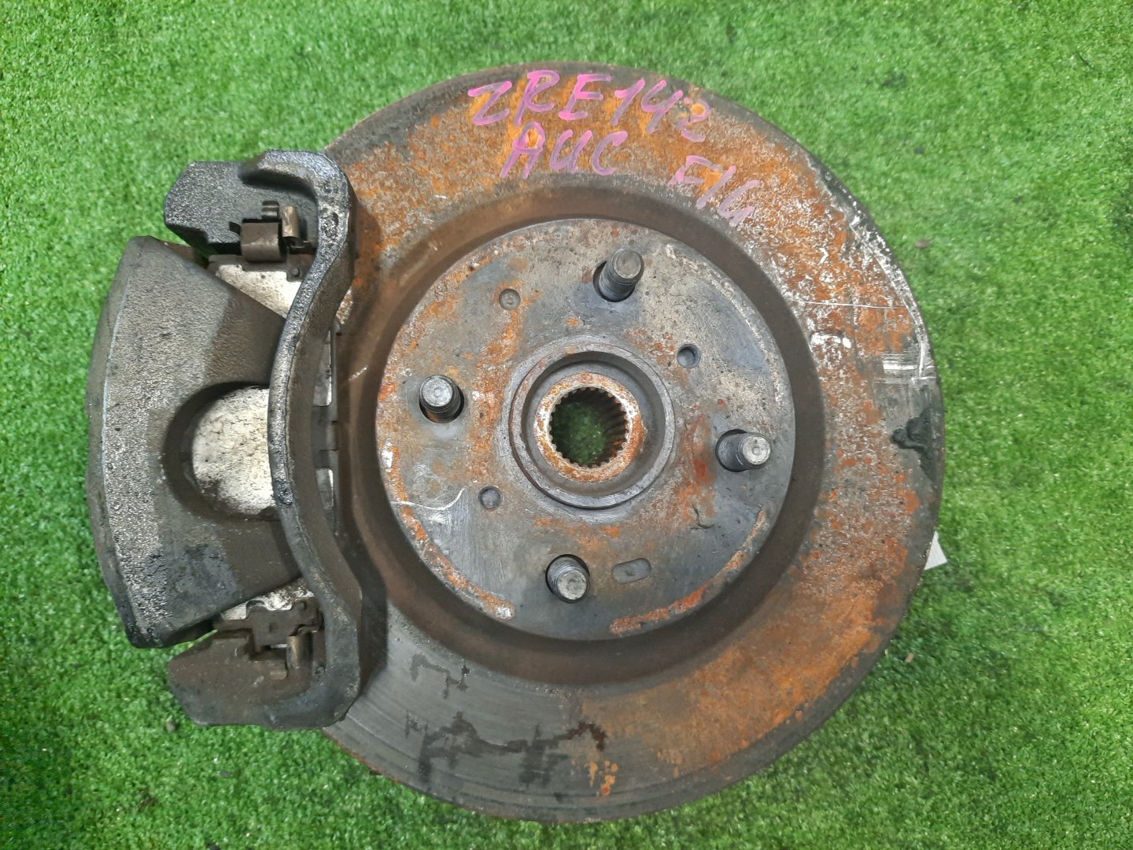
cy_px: 425
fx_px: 818
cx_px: 566
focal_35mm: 25
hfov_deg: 69.4
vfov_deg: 54.9
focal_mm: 4.6
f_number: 2
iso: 312
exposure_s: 1/33
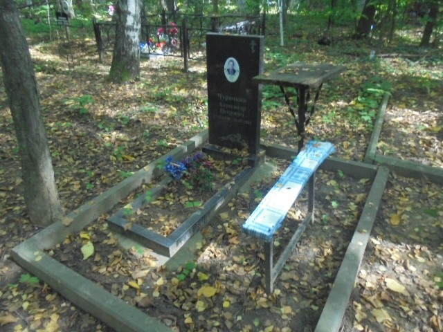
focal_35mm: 26
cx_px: 222
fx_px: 333
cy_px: 166
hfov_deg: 67.3
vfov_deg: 53.1
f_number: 3.5
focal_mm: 4.6
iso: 500
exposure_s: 1/125
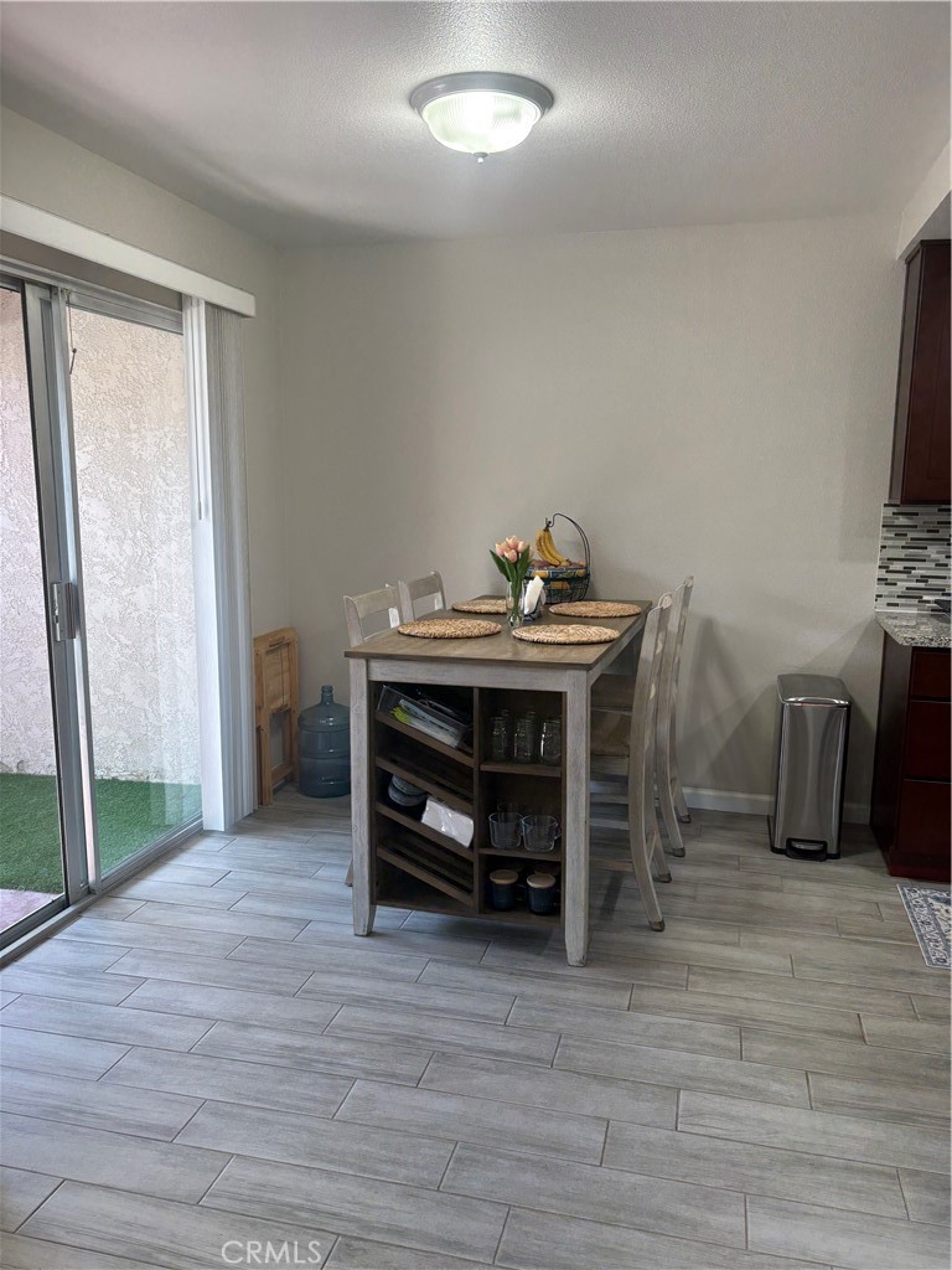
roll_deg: +0.0
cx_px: 476
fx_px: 953
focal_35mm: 26
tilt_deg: -8.5
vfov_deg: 67.3
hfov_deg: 53.1
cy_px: 635
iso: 64
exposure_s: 1/131
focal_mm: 5.96
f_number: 1.6
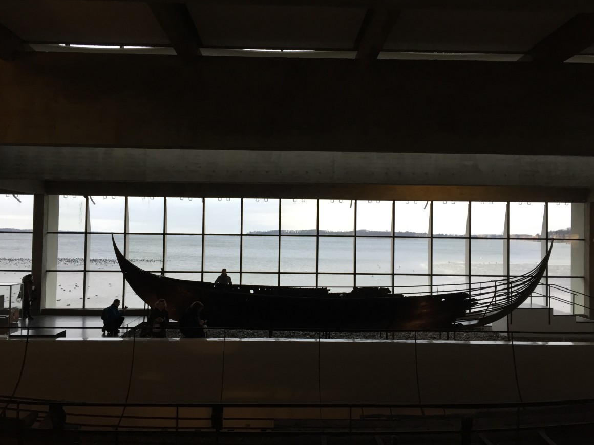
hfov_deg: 60.0
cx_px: 295
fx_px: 515
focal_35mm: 30
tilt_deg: +0.4
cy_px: 226
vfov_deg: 46.8
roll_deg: -0.3
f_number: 2.2
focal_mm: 4.15
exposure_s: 1/40
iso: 32
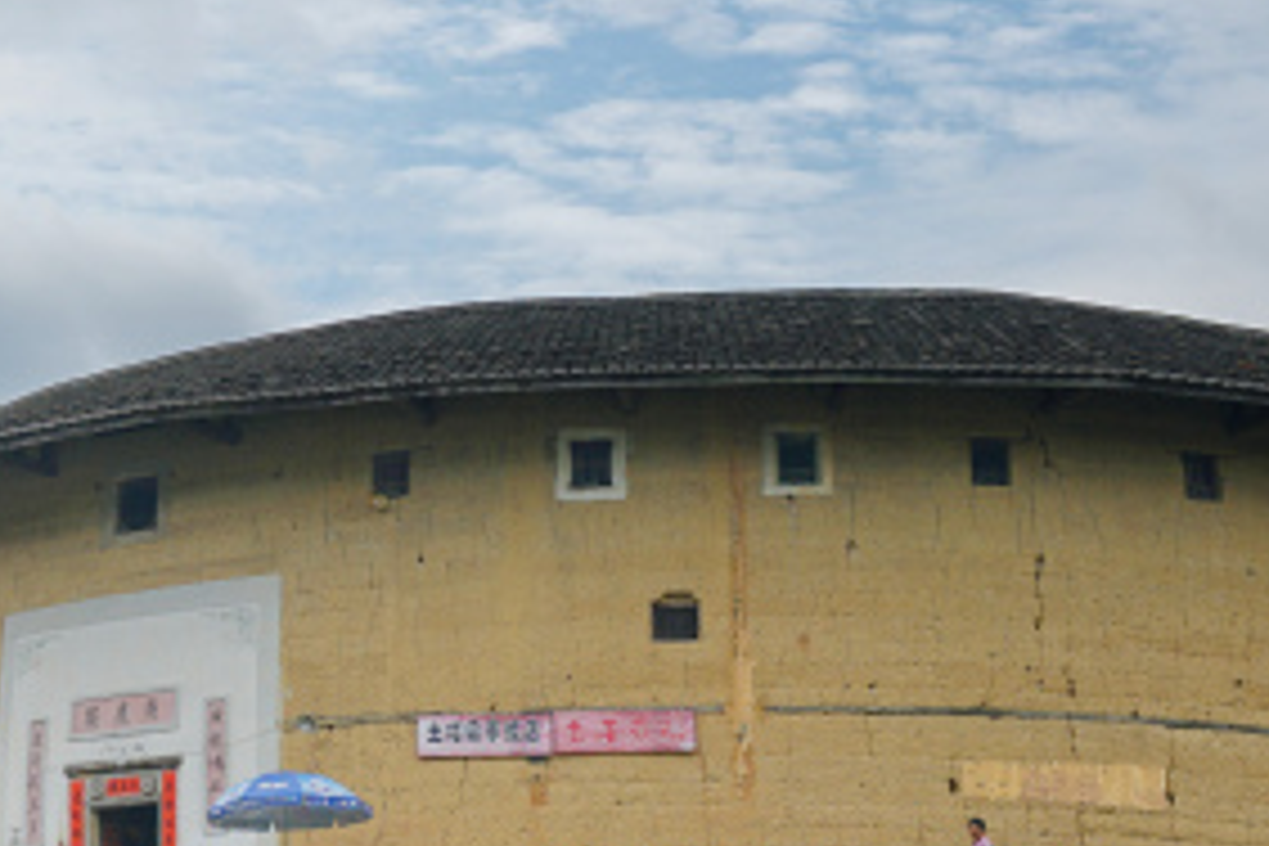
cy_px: 646
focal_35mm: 127
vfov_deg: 10.8
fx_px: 4476
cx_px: -22
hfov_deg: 15.8
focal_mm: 35
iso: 80
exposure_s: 1/800
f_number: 5
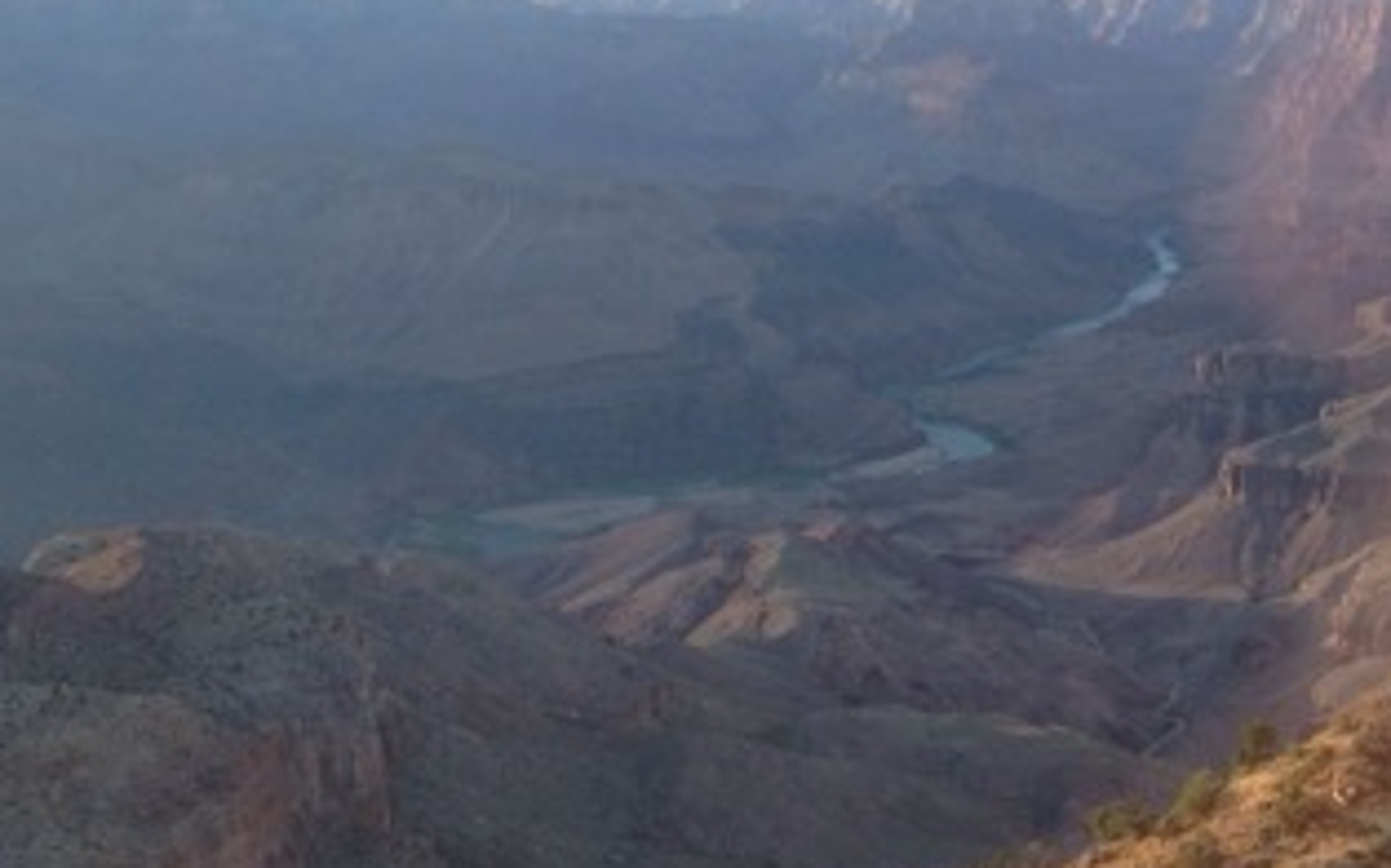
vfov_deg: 18.3
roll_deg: -0.9
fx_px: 2691
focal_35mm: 71
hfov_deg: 28.4
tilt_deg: -8.0
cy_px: 332
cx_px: 1116
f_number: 2.4
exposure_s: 1/449
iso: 50
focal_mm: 4.28
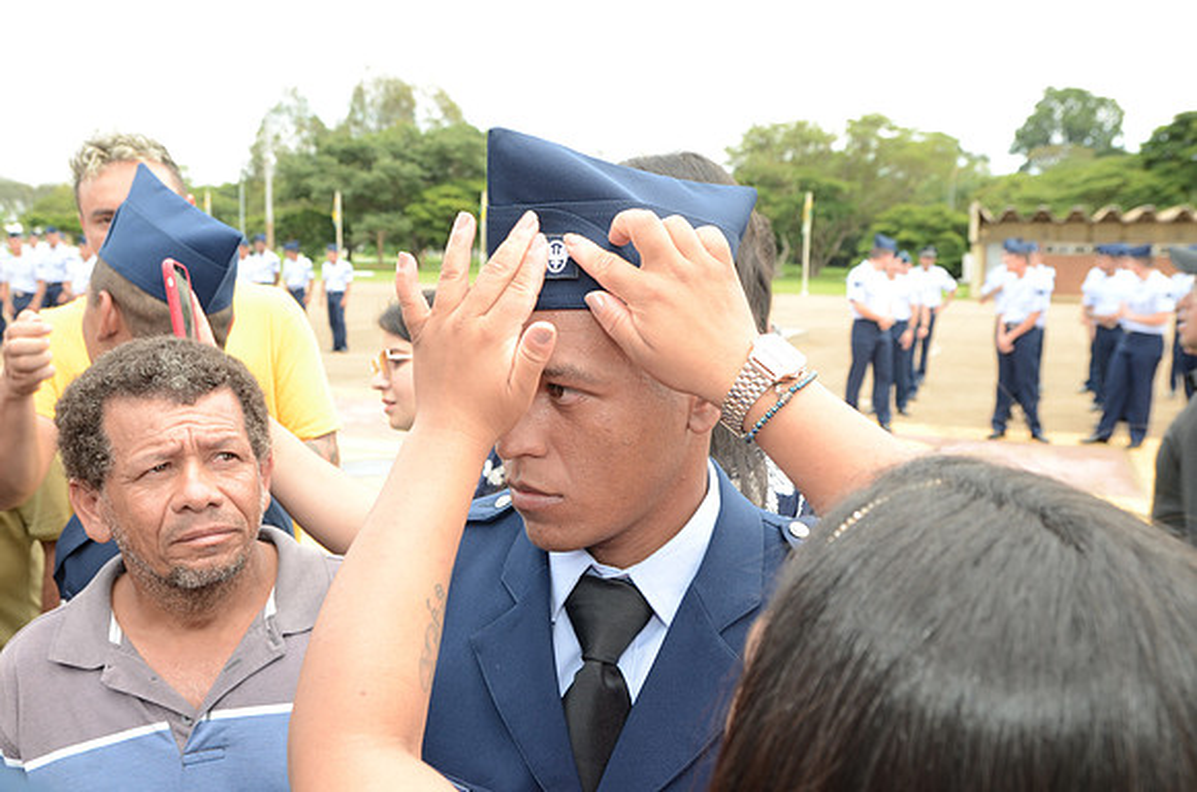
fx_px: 1244
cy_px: 396
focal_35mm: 38
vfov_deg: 35.3
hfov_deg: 51.4
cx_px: 598
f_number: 6.3
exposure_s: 1/250
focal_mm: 25
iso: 320
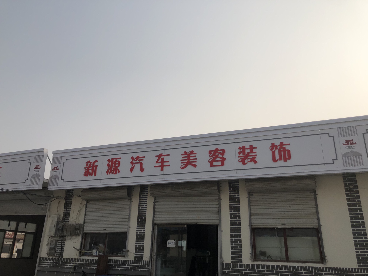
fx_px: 298
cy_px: 138
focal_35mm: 28
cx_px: 184
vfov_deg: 49.7
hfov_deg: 63.4
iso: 20
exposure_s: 1/5348
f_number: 1.8
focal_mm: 3.99
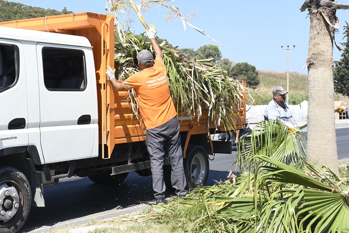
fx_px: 543
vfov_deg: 24.1
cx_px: 134
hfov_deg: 35.5
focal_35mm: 56
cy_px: 76
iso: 640
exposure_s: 1/1600
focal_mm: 24
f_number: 7.1
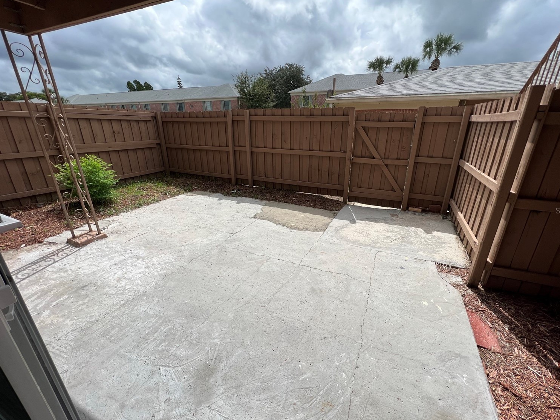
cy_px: 210
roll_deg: -0.1
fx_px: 226
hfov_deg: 102.0
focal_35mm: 14
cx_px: 290
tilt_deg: -21.2
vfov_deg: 85.7
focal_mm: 1.57
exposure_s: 1/2950
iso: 32
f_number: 1.8
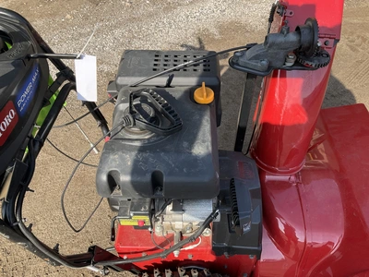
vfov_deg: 48.2
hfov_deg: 61.7
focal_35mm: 29
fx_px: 309
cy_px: 138
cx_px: 184
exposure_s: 1/473
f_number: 1.8
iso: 25
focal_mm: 3
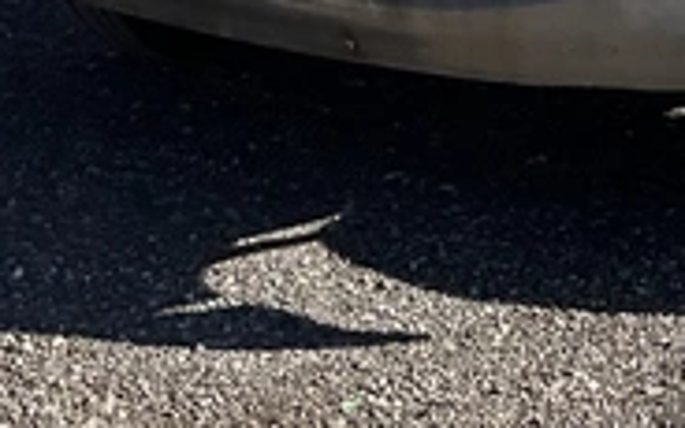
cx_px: 871
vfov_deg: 10.0
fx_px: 2334
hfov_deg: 15.9
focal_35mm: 125
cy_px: -322
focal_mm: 3
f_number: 1.8
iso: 25
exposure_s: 1/1221
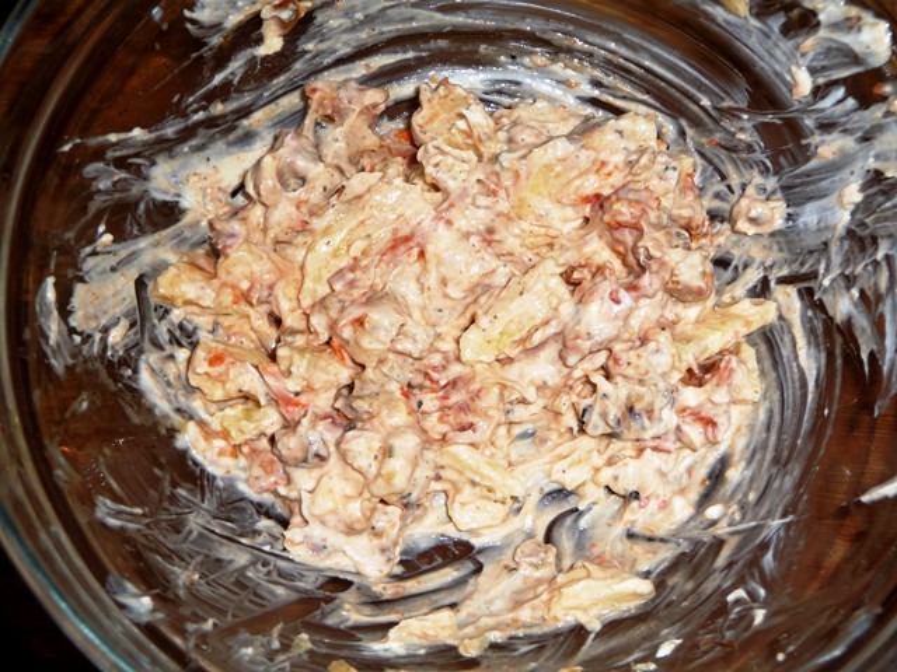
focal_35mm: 40
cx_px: 448
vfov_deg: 36.0
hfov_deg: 46.8
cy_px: 336
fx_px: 1037
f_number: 3.9
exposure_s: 1/30
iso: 100
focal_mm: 6.7
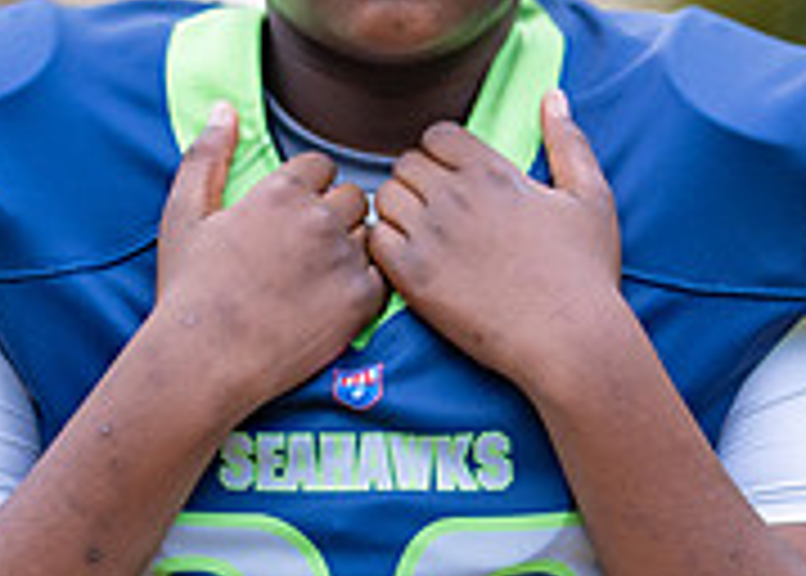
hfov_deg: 11.8
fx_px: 3893
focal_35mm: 170
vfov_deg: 8.5
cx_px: 378
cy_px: 284
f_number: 1.2
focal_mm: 50
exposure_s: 1/320
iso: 100
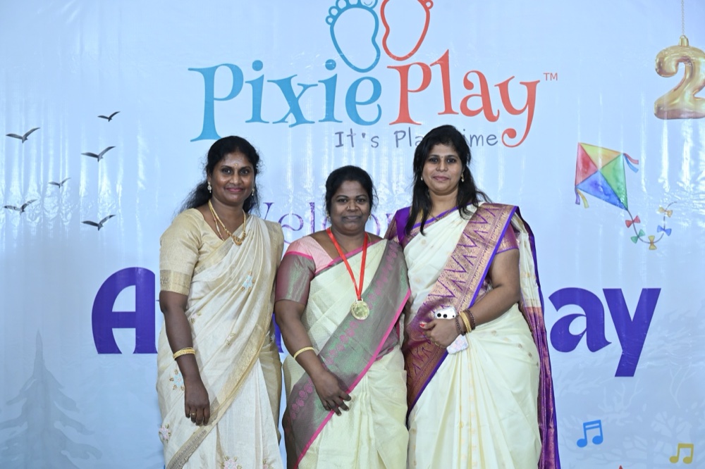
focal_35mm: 60
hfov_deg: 33.4
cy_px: 234
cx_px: 352
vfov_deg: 22.6
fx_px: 1175
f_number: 6.3
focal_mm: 60
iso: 1000
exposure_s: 1/160
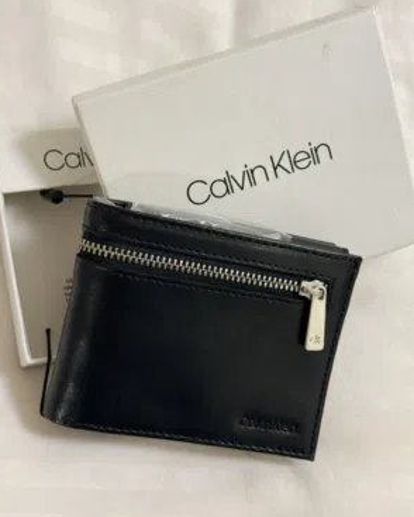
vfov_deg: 36.6
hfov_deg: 29.7
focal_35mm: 51
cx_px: 206
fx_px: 780
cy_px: 242
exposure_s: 1/50
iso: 200
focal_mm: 6.76
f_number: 1.78
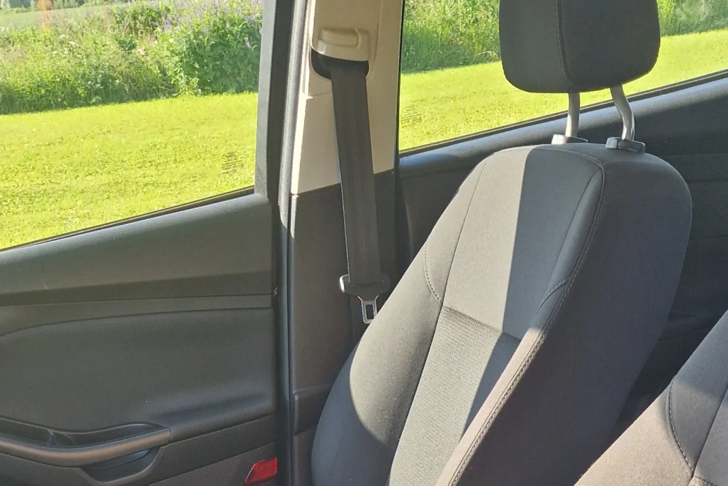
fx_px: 1173
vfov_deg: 20.1
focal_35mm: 58
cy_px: 733
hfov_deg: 34.5
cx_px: 391
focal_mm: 5.4
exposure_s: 1/180
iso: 50
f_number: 1.8
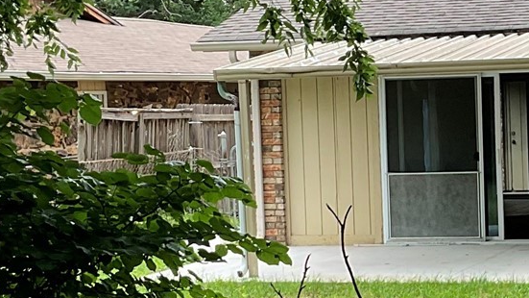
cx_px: 527
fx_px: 1543
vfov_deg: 11.0
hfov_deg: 18.9
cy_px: 188
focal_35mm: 110
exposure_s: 1/176
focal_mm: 3
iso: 16
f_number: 1.8
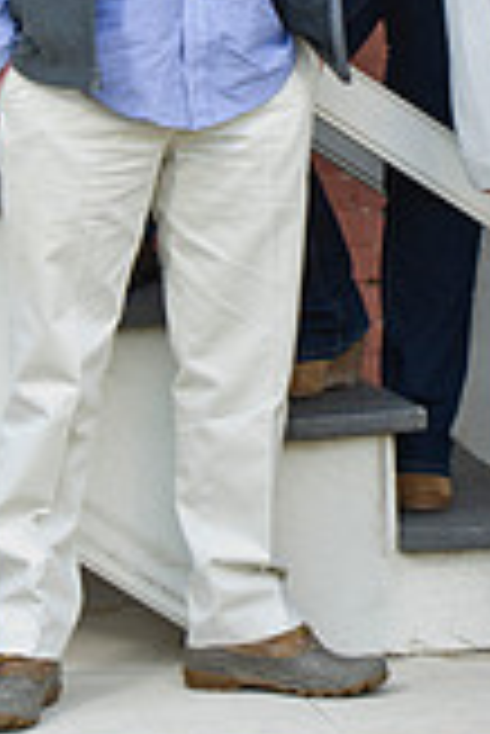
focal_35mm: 237
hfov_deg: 5.8
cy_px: -23
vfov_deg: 8.6
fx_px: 4828
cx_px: 429
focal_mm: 86
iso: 160
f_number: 4.5
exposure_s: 1/100
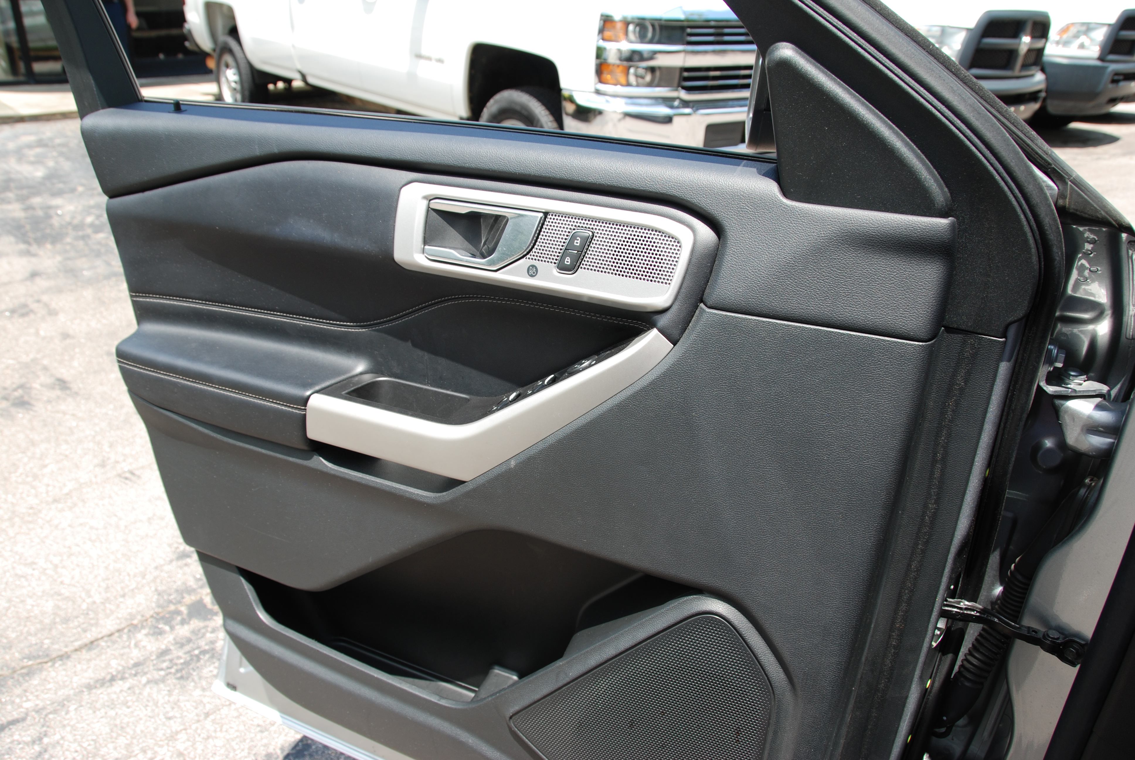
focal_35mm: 27
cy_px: 380
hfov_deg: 67.3
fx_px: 852
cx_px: 568
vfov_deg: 48.0
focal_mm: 18
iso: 100
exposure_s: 1/125
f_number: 5.6
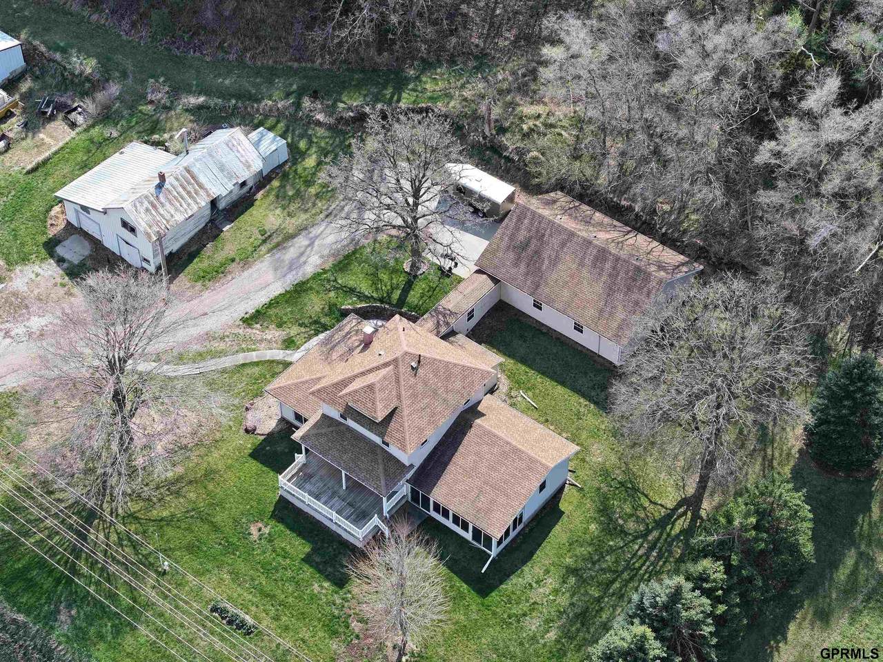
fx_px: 1786
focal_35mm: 70
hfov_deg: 27.8
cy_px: 331
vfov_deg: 21.0
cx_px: 442
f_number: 2.8
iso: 110
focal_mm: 19.35
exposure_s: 1/500
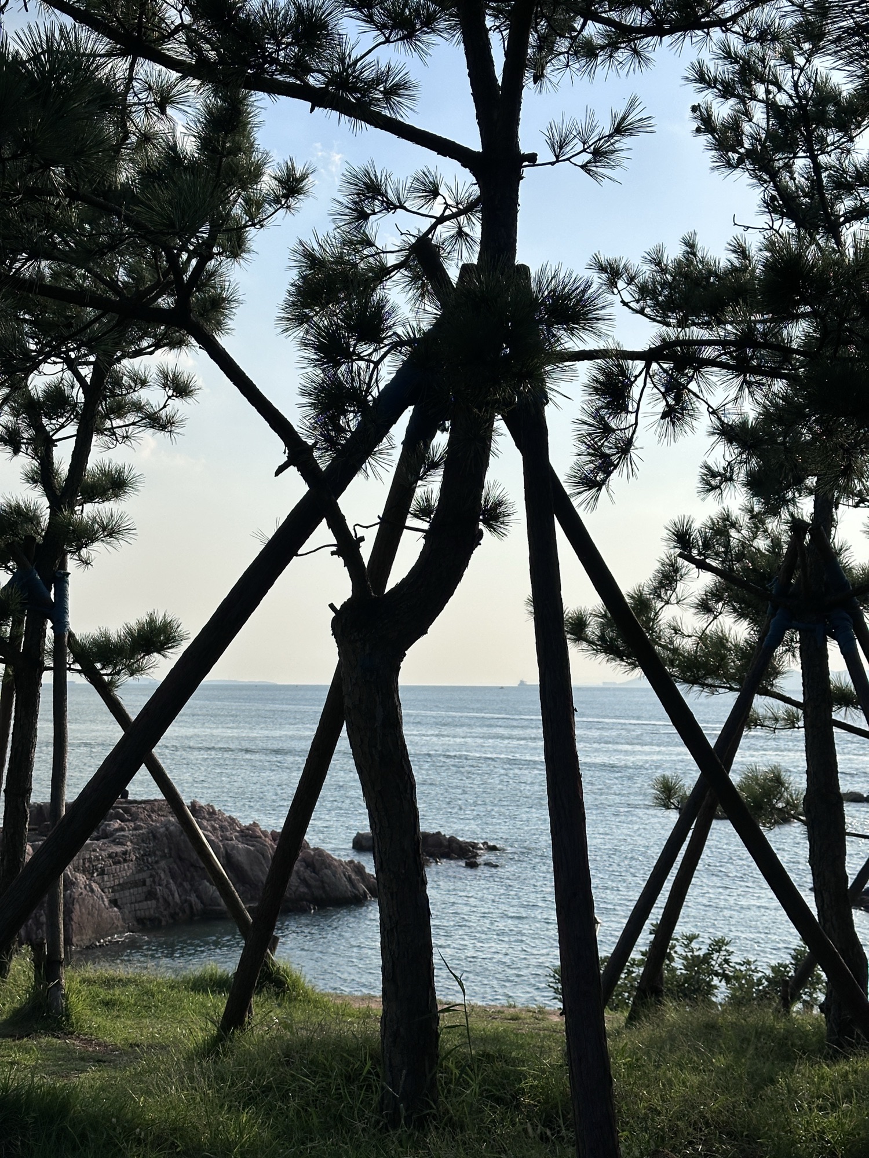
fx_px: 1607
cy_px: 579
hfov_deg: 30.3
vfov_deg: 39.7
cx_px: 434
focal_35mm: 48
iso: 64
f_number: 1.78
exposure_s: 1/10870
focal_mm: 6.86
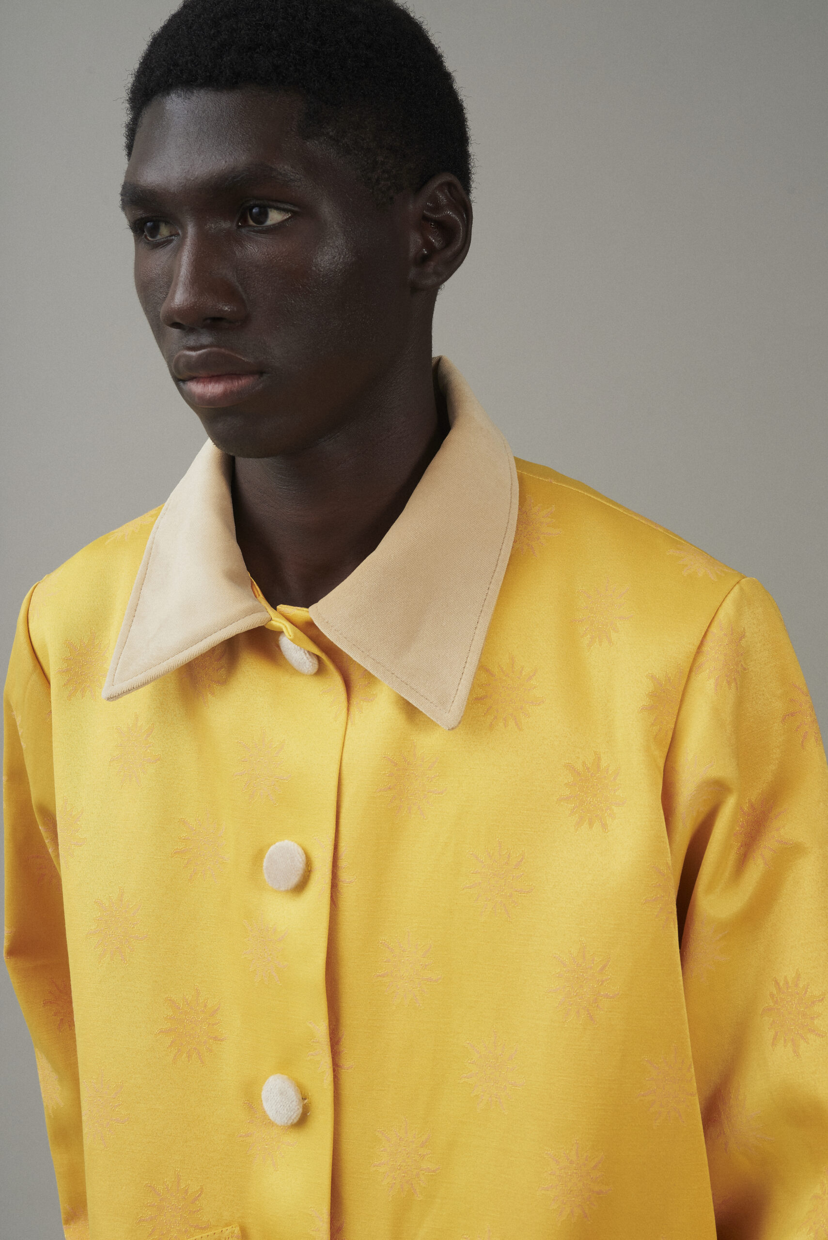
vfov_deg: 23.9
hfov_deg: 16.1
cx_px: 414
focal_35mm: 85
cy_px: 620
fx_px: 2929
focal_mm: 85
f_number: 11
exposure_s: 1/160
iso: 200
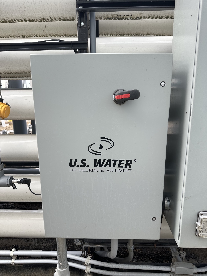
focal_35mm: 24
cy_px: 138
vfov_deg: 71.6
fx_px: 191
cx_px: 104
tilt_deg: -10.9
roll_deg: +2.0
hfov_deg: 56.8
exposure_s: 1/756
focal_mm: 6.86
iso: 80
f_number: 1.78
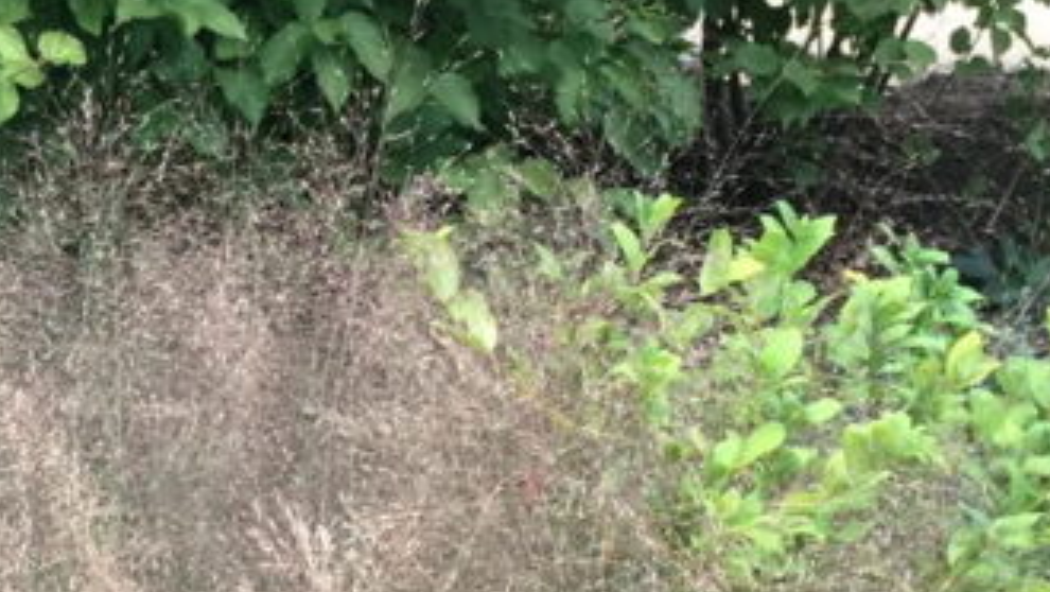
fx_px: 2730
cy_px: 500
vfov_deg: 12.3
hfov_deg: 21.5
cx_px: 194
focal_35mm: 98
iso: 32
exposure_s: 1/15
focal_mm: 4.15
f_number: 2.2
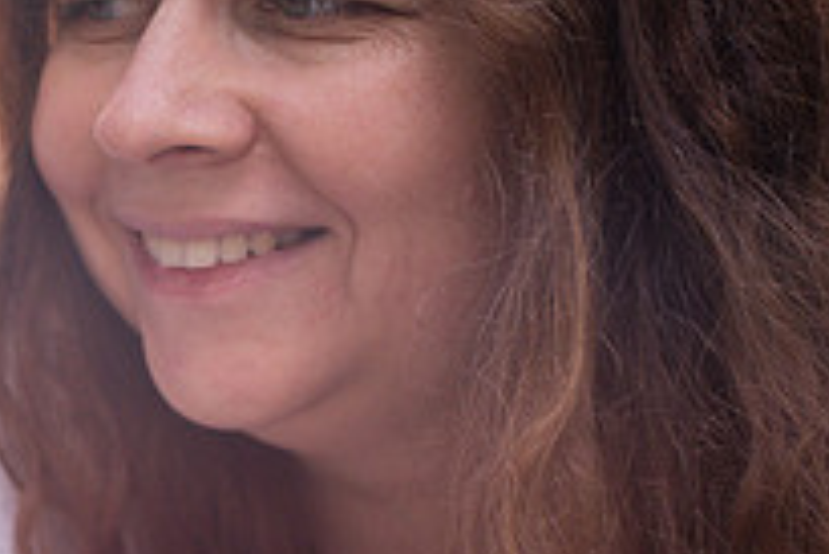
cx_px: -259
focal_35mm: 99
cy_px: 584
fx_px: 2281
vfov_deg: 13.6
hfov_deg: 19.0
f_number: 4.5
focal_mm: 35
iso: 800
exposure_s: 1/1250
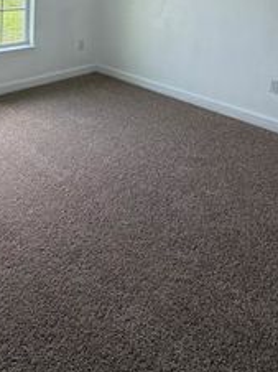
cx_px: 68
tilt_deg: -4.7
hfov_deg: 41.6
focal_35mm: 33
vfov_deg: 46.5
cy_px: 2
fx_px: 354
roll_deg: -3.0
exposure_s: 1/121
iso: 64
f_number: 2.2
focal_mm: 2.22
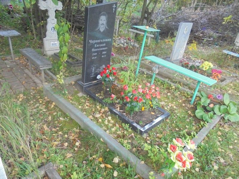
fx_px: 180
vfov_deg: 53.1
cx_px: 120
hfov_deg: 67.3
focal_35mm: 26
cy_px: 90
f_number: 3.5
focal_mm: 4.6
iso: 400
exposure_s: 1/160
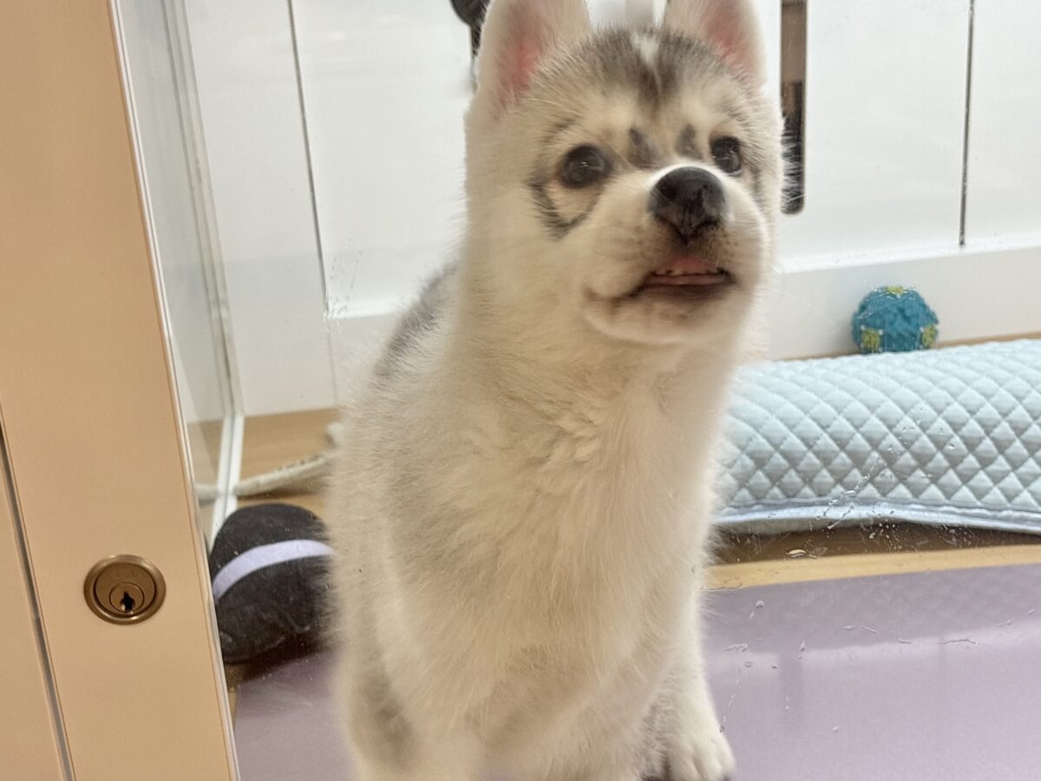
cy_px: 390
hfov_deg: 36.8
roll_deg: +3.0
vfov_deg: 28.0
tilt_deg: -20.8
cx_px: 520
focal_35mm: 52
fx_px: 1564
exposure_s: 1/50
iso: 32
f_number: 1.6
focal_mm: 5.96
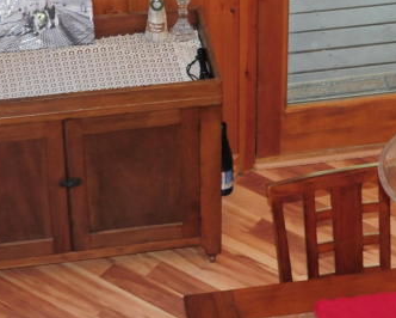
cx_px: 347
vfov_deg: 11.1
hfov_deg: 13.9
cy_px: -43
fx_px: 1607
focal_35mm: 137
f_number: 5
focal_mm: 28
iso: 800
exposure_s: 1/60
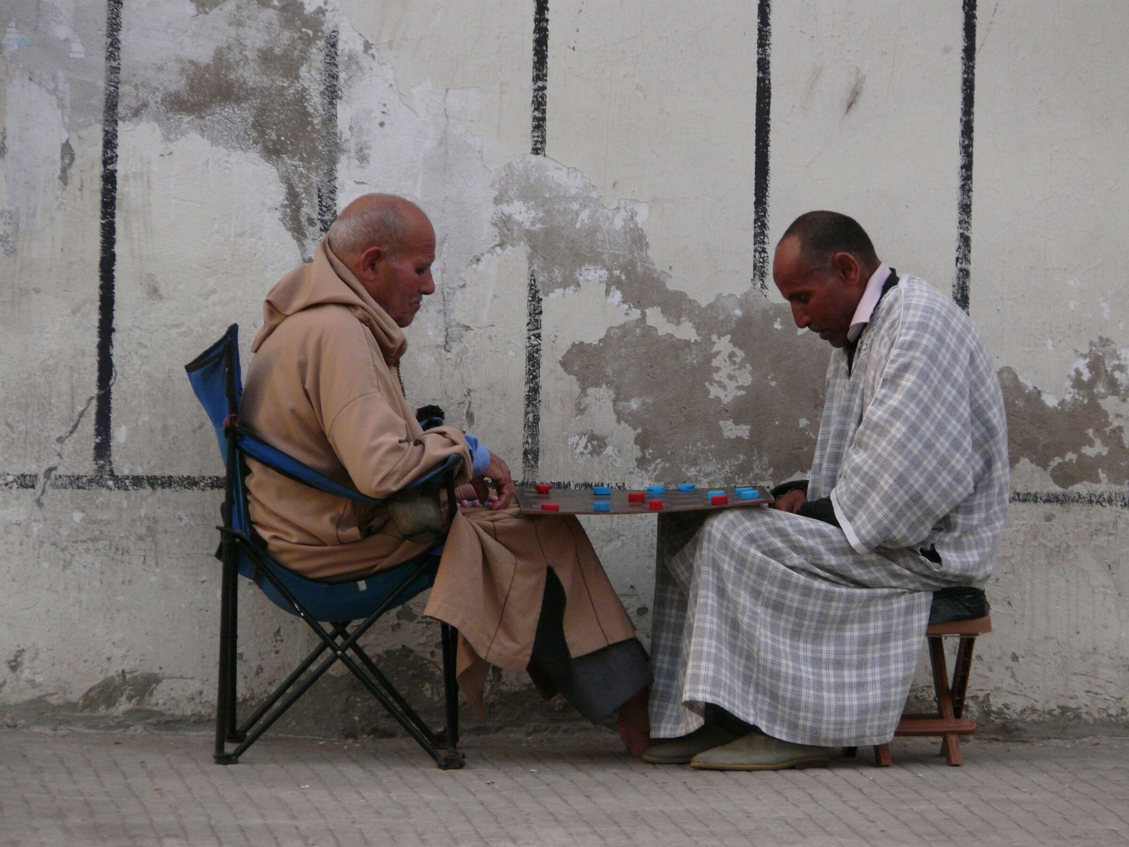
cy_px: 424
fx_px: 10078
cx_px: 564
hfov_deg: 6.4
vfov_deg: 4.8
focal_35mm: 309
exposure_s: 1/200
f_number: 3.6
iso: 250
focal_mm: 50.7
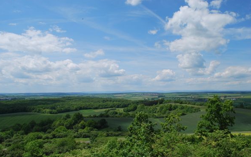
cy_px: 80
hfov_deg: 66.5
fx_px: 192
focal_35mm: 28
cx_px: 126
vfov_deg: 44.6
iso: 110
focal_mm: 18
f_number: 10
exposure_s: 1/250
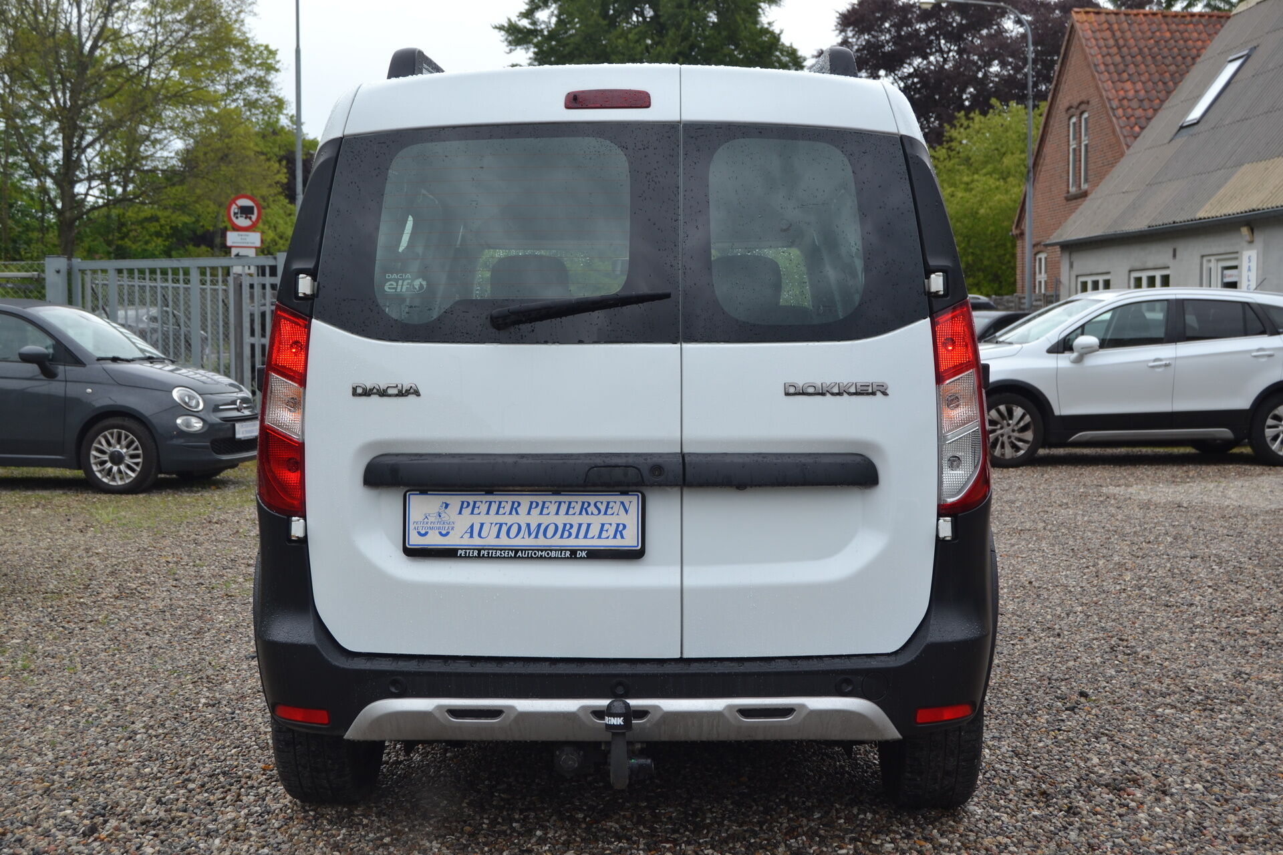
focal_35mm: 46
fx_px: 1657
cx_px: 642
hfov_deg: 42.3
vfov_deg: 28.9
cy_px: 428
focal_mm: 31
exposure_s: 1/200
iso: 100
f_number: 7.1
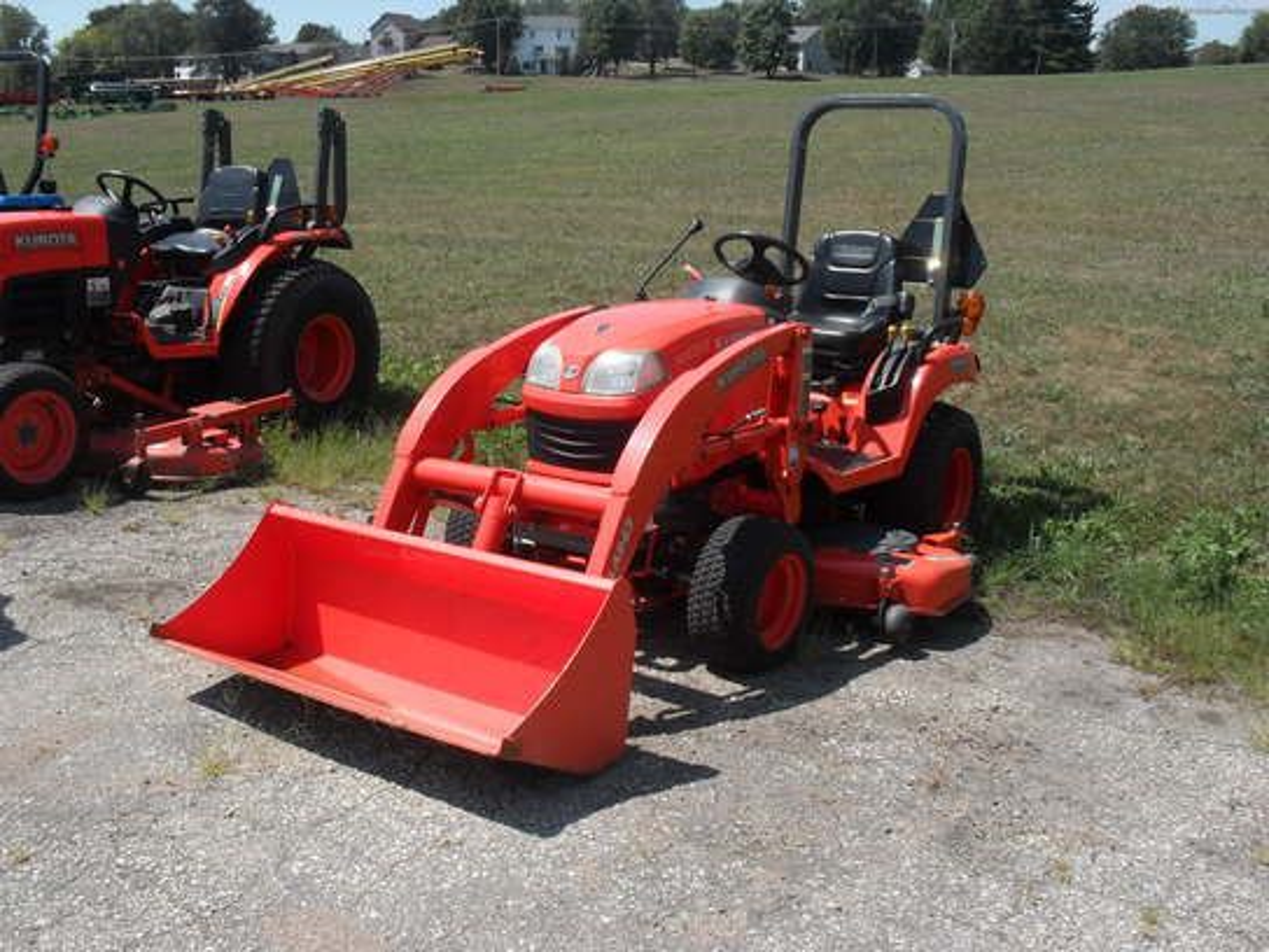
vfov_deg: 40.7
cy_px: 476
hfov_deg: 52.6
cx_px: 634
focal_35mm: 35
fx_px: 1283
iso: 100
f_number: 8.4
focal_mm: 6.3
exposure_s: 1/180
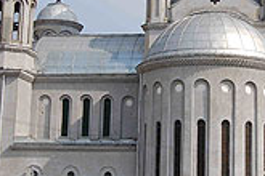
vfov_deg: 13.9
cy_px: 34
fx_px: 721
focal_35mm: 98
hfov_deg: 20.7
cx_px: 191
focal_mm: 24
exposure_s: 1/400
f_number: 10
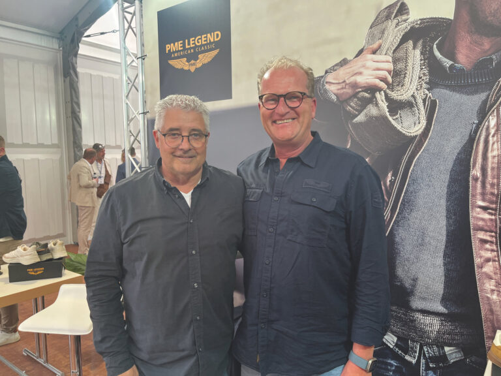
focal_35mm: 26
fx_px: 376
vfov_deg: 53.1
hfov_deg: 67.3
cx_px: 250
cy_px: 188
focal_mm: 5.1
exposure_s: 1/100
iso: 50
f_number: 1.6
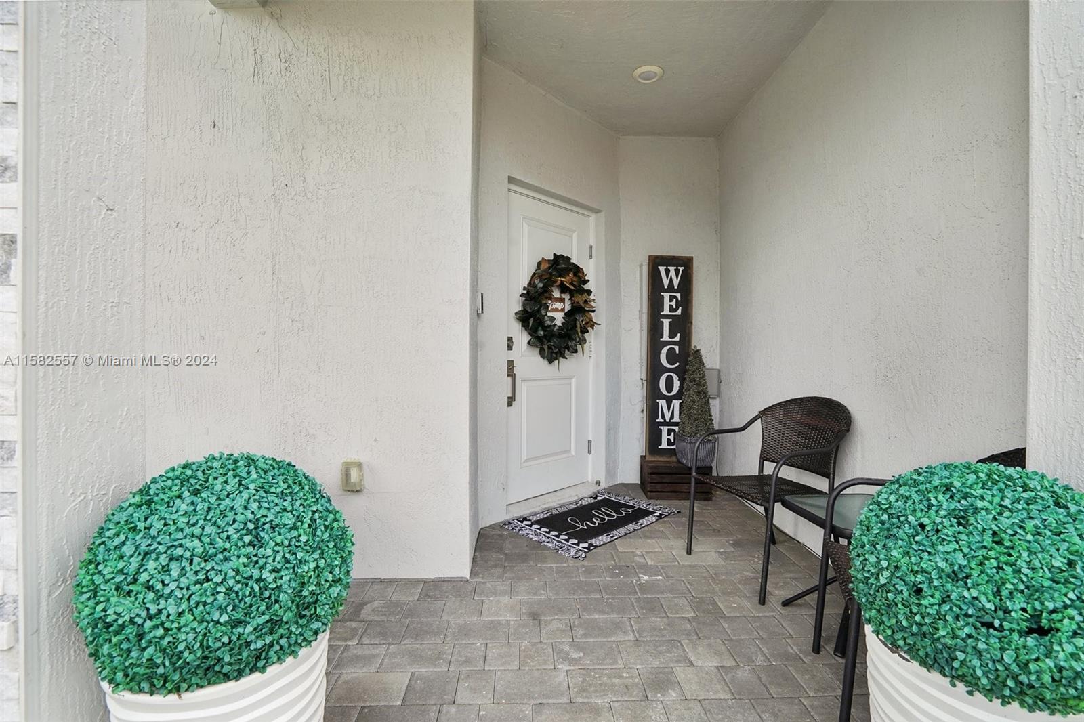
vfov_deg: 73.7
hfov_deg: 96.7
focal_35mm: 16
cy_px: 361
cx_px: 542
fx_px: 482
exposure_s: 1/125
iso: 400
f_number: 10
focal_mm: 16
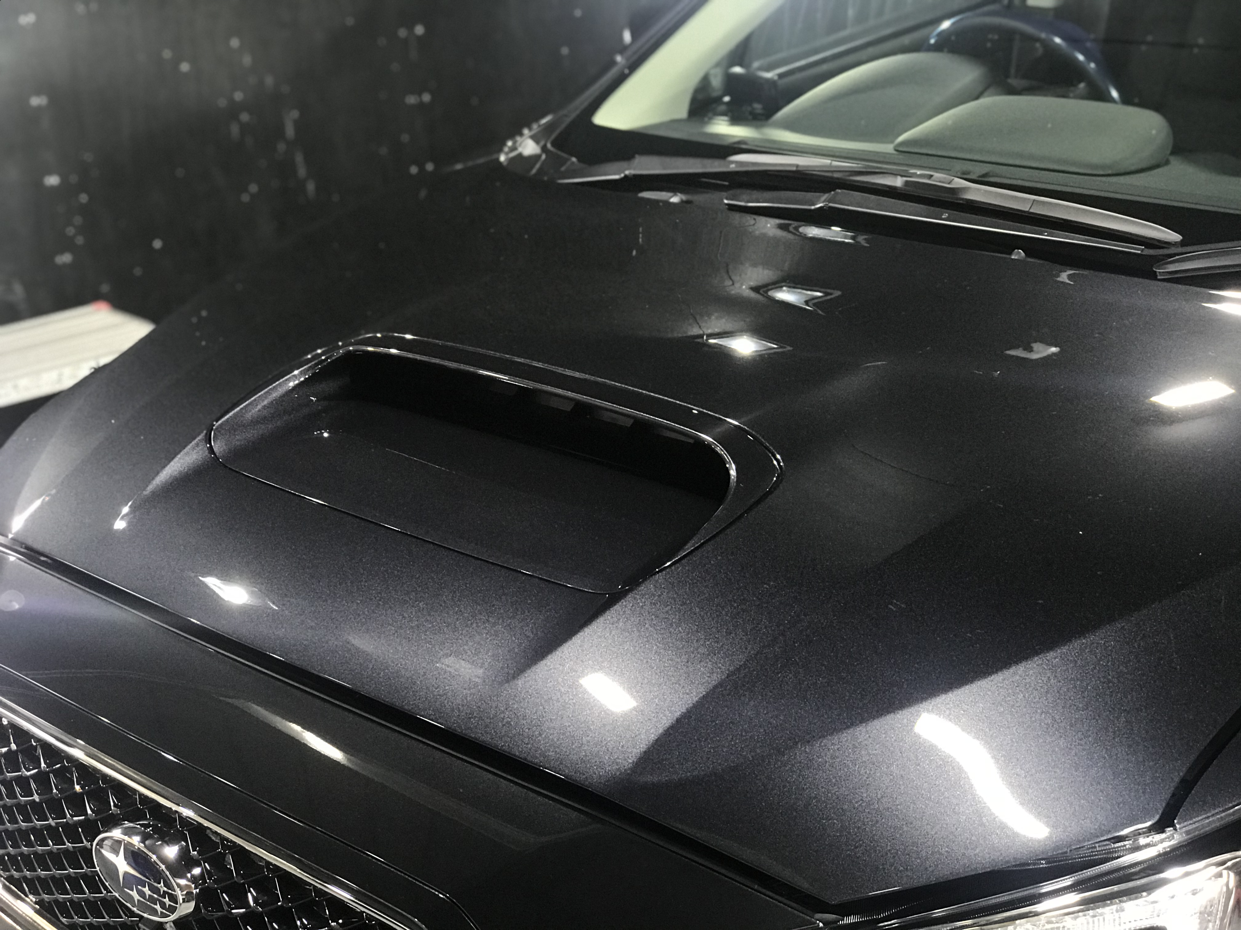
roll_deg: +3.1
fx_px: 2043
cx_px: 620
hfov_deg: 33.8
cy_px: 465
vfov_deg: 25.7
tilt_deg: -20.3
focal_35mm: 57
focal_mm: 6.6
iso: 250
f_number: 2.8
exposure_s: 1/60
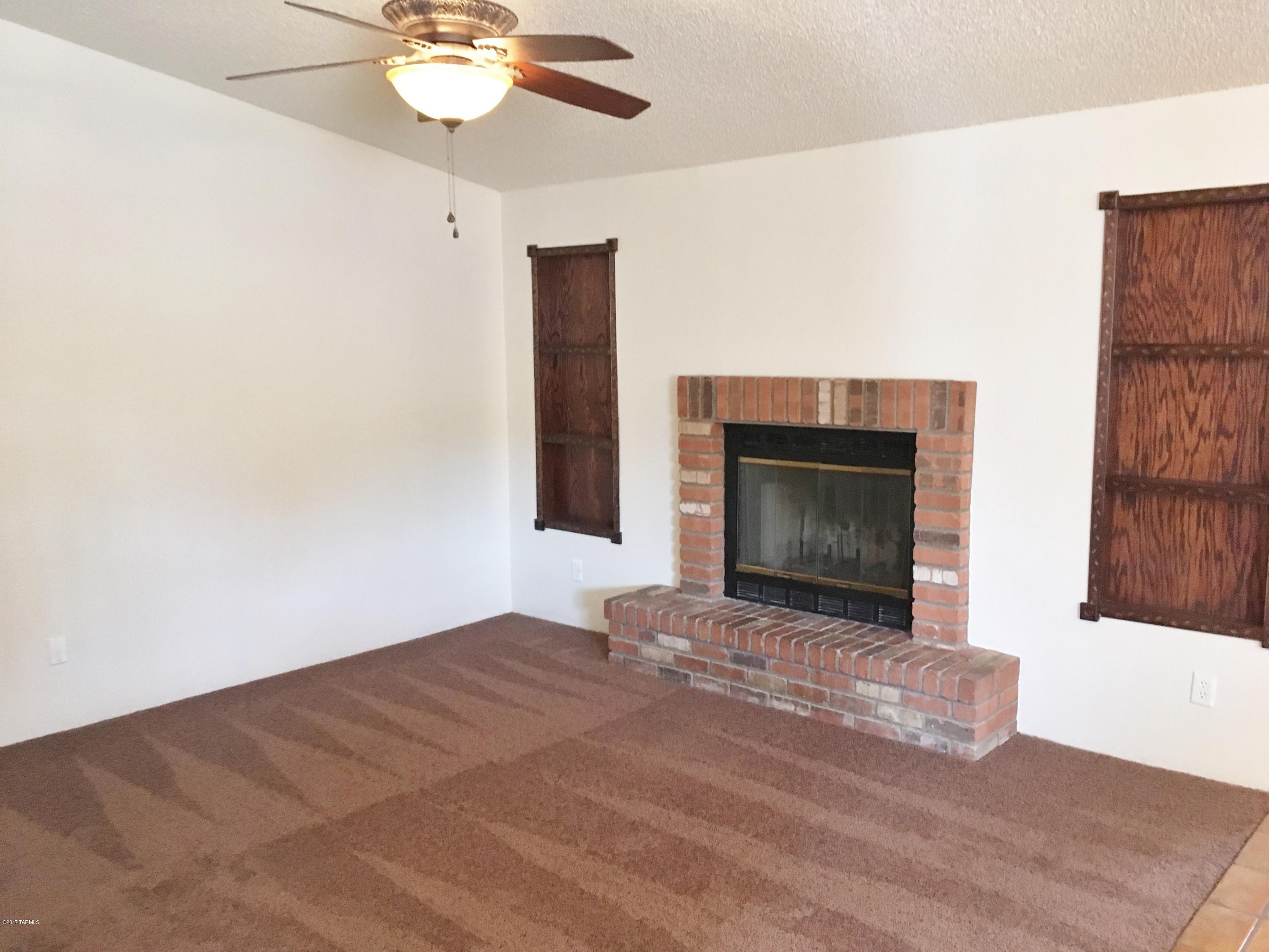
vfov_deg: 48.2
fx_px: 1063
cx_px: 634
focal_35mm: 29
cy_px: 476
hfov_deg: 61.7
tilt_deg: -7.1
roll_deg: -1.0
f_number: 2.2
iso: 200
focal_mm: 4.15
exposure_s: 1/30
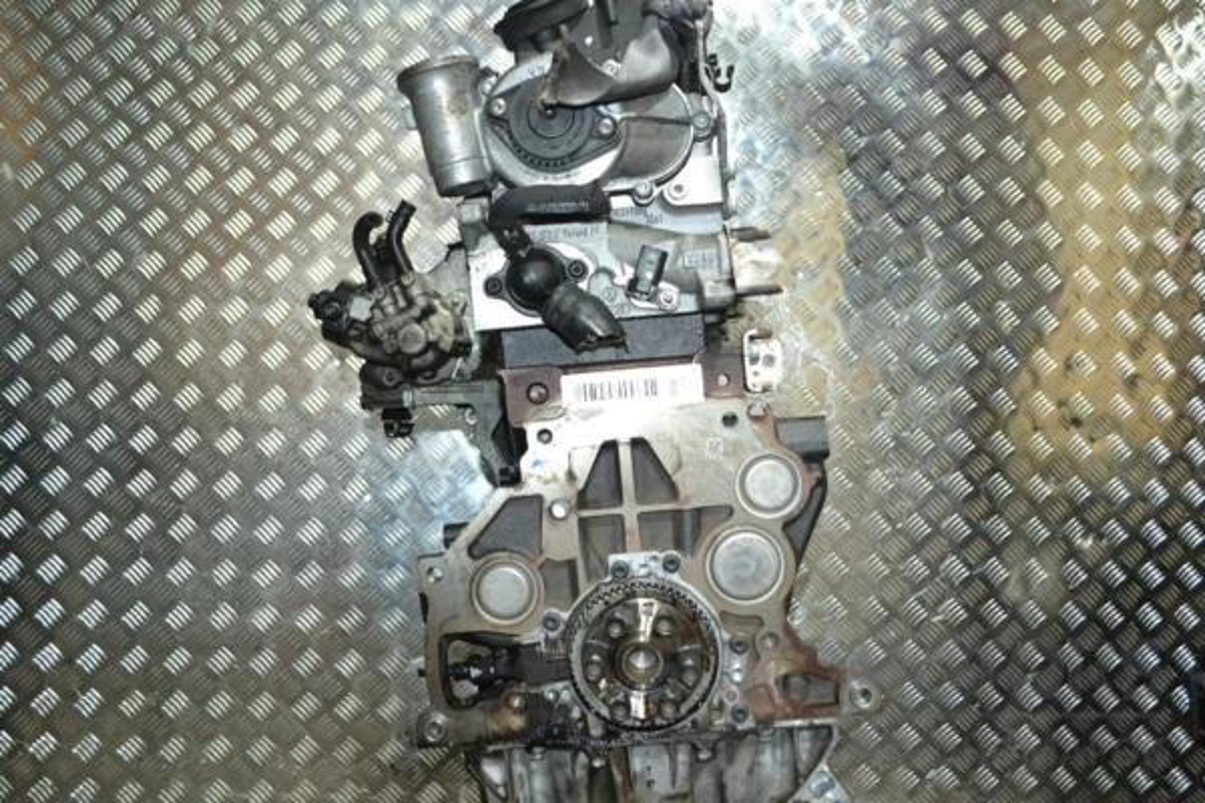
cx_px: 602
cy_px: 402
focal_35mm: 33
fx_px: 1104
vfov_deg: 40.0
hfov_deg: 57.2
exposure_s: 1/60
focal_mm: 22
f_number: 3.8
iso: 1400
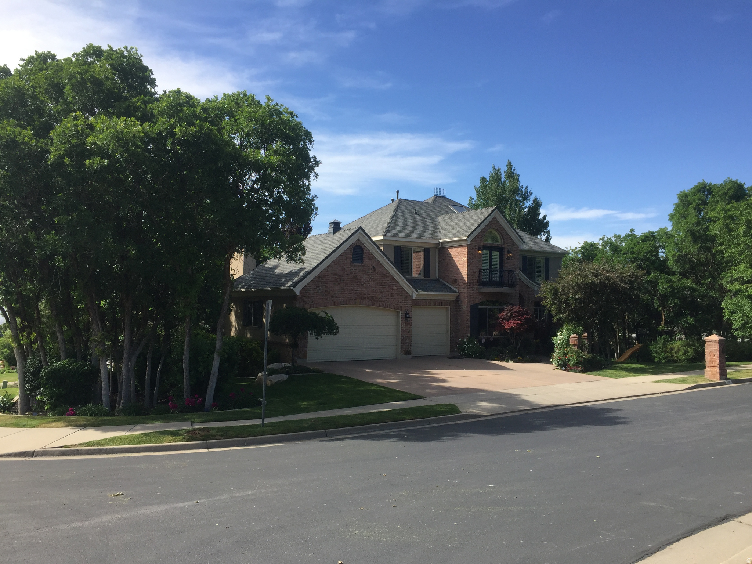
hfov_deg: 61.7
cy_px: 282
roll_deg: -0.6
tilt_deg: +1.4
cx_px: 376
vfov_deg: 48.2
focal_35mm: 29
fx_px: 630
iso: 32
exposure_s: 1/1319
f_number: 2.2
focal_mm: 4.15
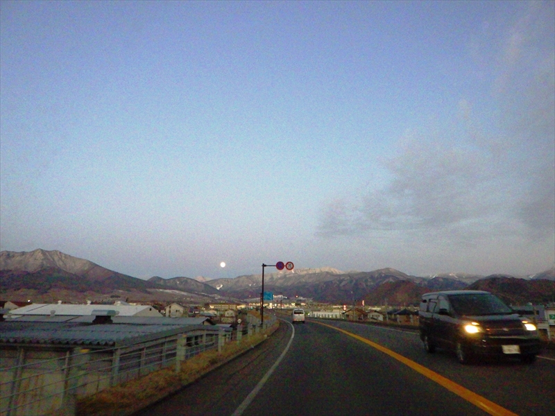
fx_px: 353
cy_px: 208
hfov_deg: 76.4
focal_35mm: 22
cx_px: 278
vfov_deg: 61.1
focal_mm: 5
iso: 400
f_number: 3.5
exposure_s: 1/40
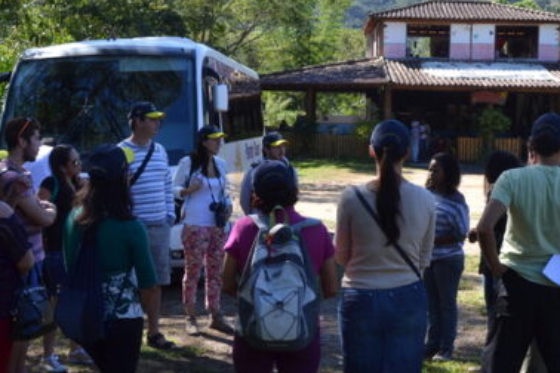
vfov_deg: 20.3
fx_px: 1042
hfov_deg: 30.0
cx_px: 332
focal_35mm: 67
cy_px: 216
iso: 110
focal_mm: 22
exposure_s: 1/125
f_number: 5.6
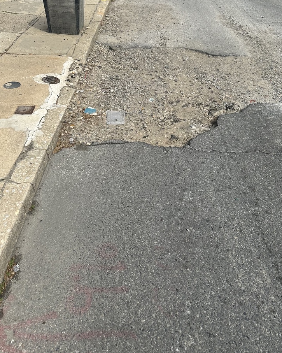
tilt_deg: -33.7
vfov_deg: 56.8
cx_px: 158
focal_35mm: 31
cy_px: 145
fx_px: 324
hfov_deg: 47.0
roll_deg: -3.6
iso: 80
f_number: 1.78
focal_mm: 6.86
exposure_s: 1/3472
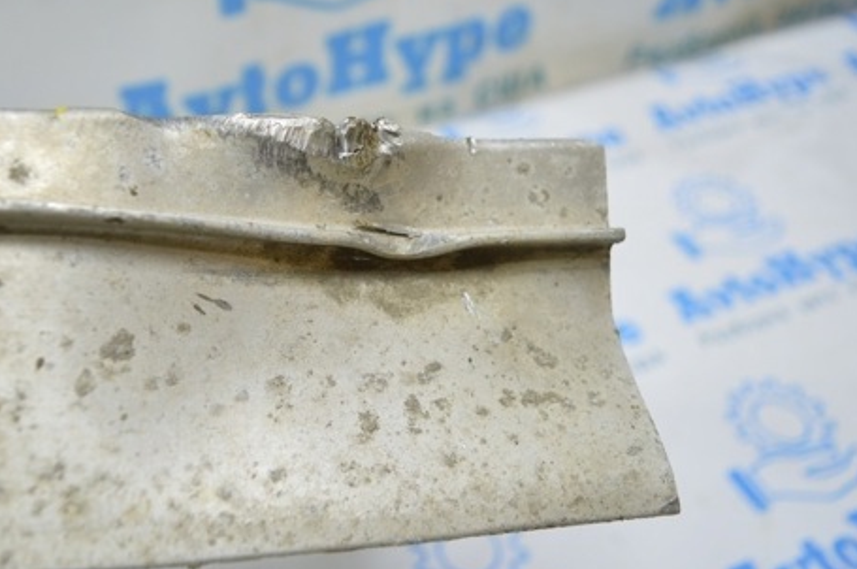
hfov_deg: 50.0
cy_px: 263
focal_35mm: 38
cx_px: 296
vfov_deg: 34.9
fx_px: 903
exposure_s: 1/60
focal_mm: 18
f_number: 3.5
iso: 400
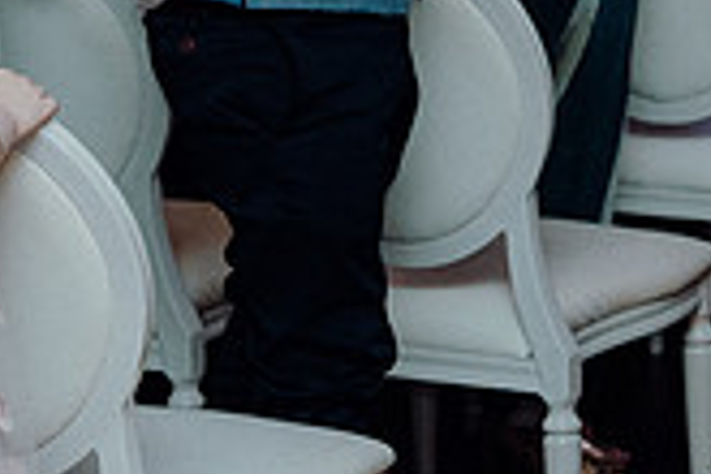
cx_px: 974
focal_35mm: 200
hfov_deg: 10.0
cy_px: -84
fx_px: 3950
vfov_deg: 6.8
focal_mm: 57
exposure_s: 1/160
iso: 2500
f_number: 3.5
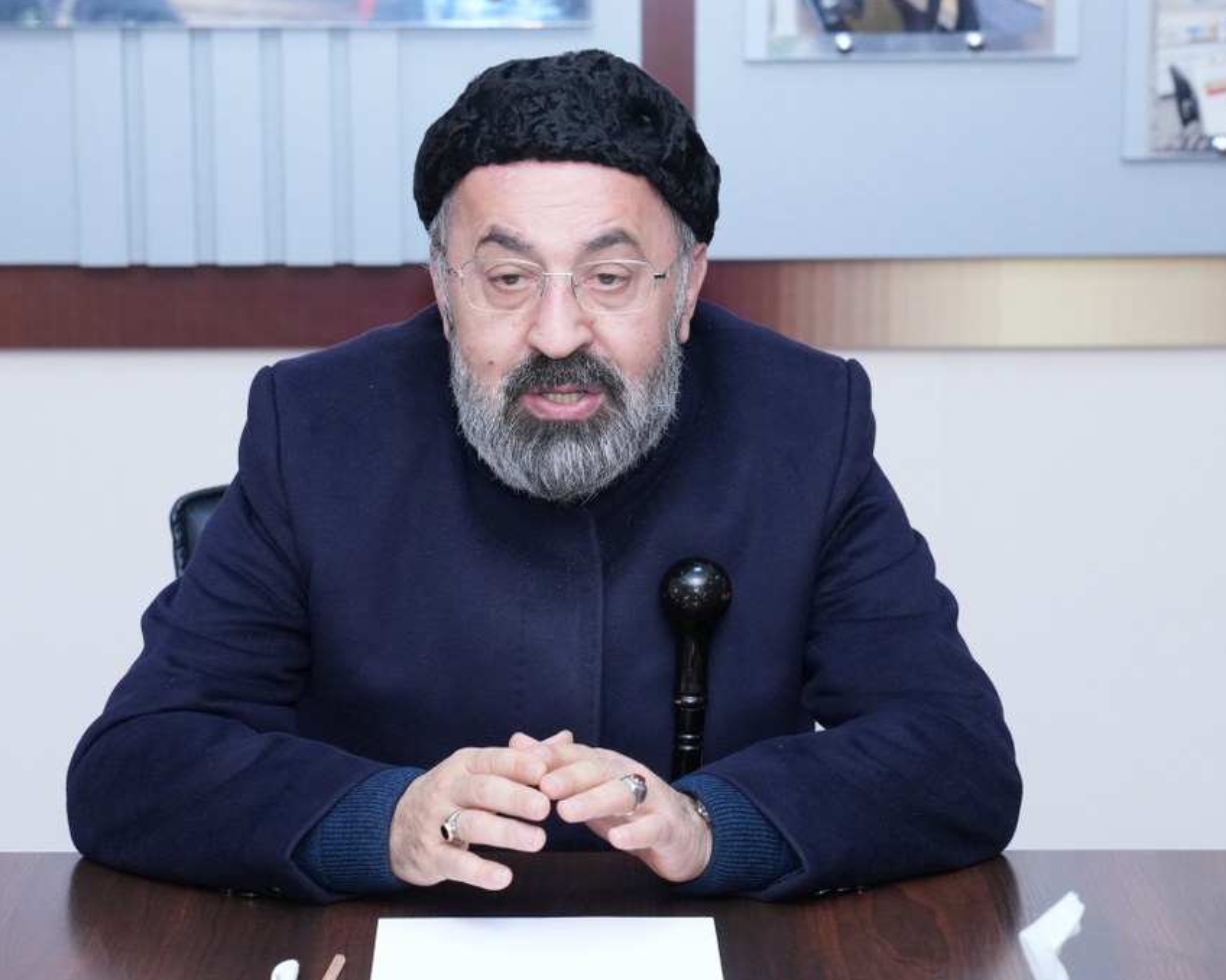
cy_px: 489
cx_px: 600
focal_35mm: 119
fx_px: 4317
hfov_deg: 16.2
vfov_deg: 13.0
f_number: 4.5
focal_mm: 70
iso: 1600
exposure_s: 1/200
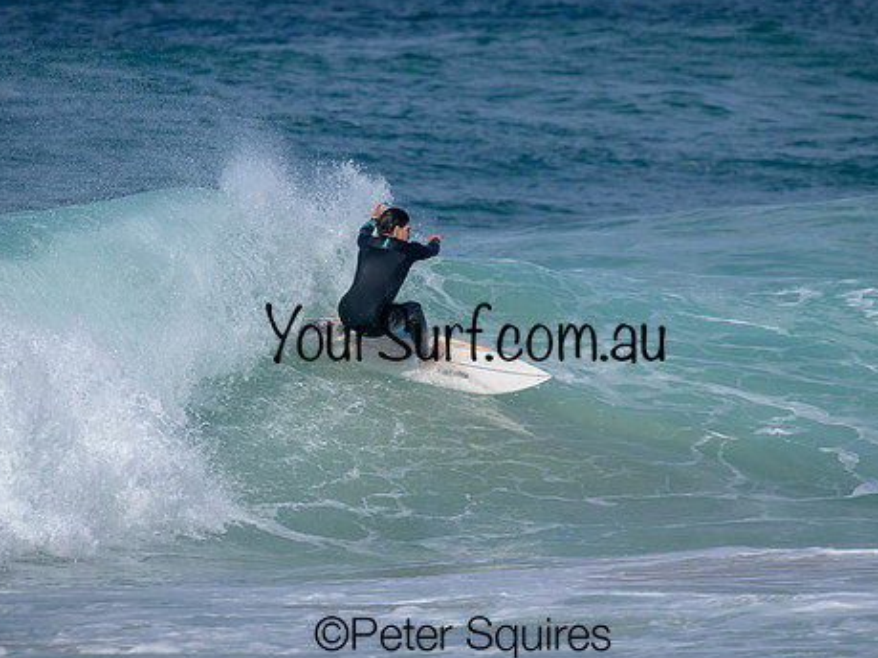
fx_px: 18181
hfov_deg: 2.8
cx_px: 463
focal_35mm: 717
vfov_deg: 2.1
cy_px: 317
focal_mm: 590
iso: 450
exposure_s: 1/2000
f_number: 11
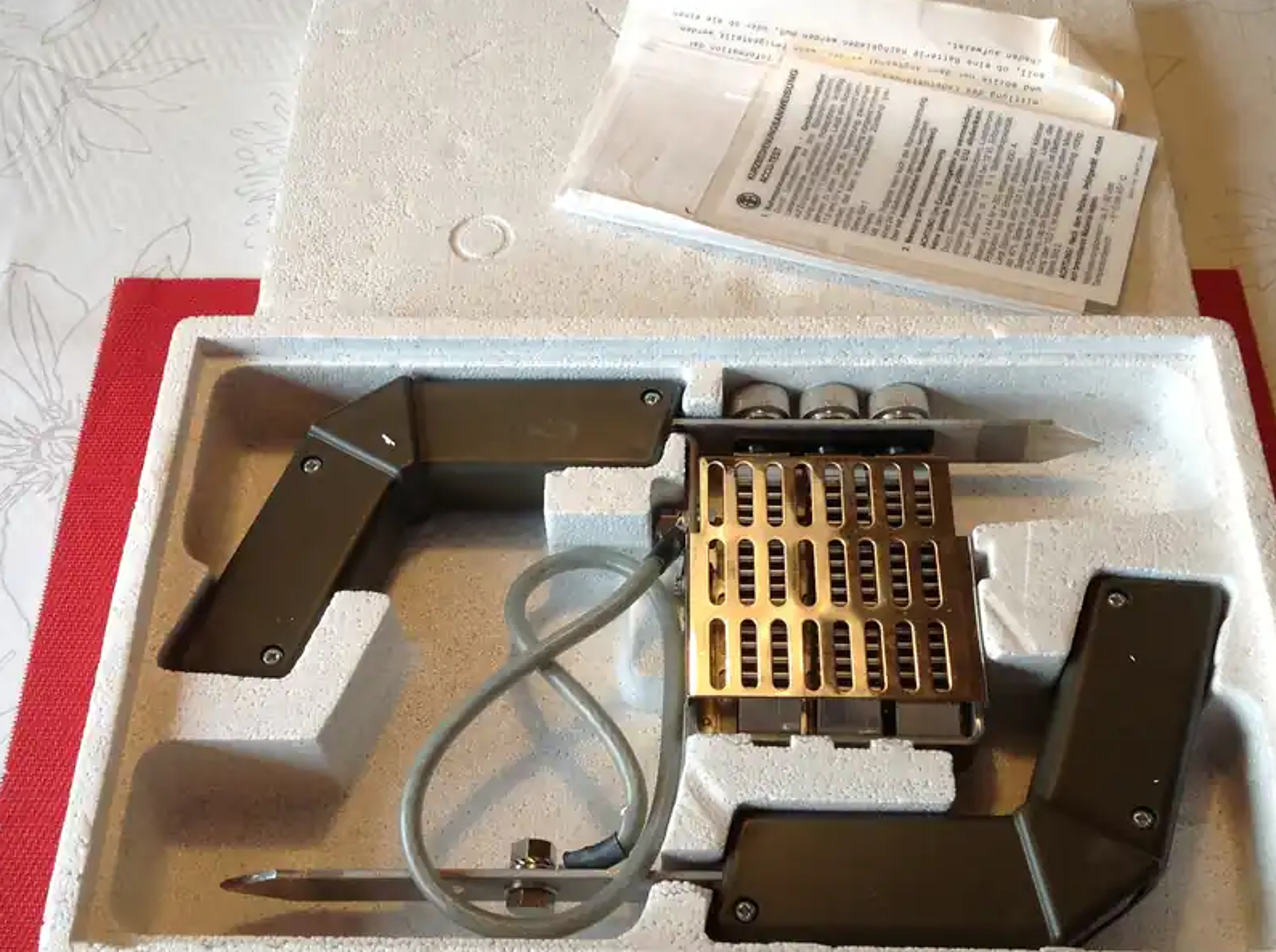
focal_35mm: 44
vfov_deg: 32.7
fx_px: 1619
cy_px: 517
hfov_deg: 43.0
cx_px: 639
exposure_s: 1/60
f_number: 2.4
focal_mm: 4.28
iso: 64
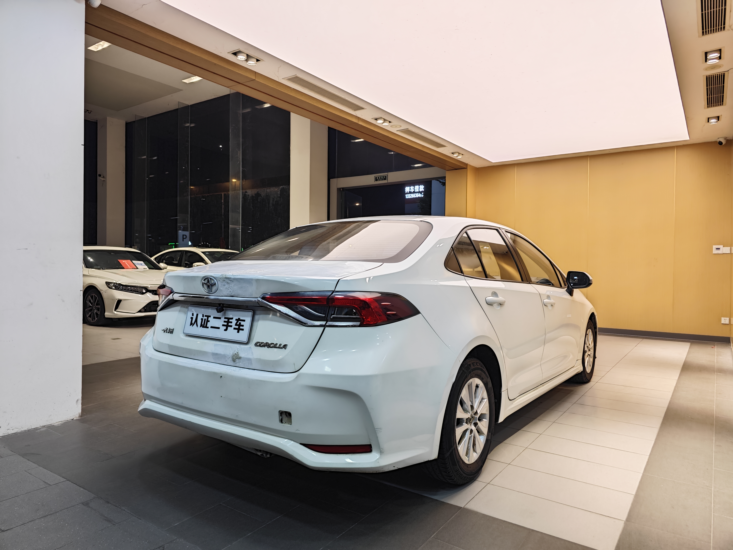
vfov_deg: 58.9
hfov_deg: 73.9
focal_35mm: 23
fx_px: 487
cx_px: 366
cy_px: 275
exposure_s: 1/100
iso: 400
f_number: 1.9
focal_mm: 8.7
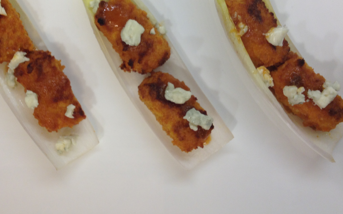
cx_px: 131
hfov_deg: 39.3
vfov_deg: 25.0
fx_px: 477
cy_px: 48
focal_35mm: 51
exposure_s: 1/20
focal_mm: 4.28
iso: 64
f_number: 2.4
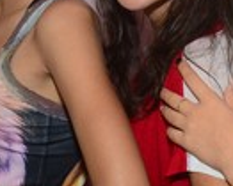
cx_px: 174
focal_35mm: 150
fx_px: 1032
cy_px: -44
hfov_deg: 12.8
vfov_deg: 10.2
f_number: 5.6
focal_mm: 31
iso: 800
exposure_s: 1/80
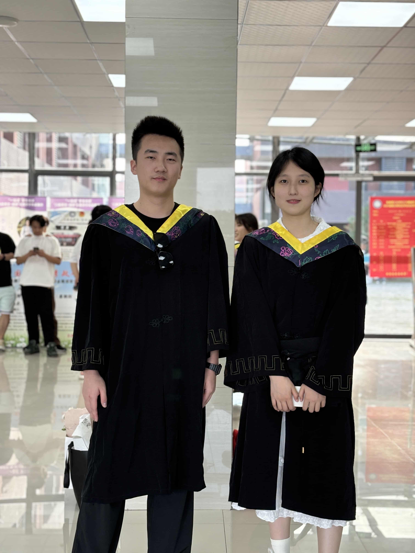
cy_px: 276
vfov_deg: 36.8
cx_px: 208
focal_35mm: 52
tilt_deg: -1.8
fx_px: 831
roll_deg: -1.6
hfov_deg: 28.0
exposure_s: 1/100
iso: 80
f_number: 1.6
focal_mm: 5.96
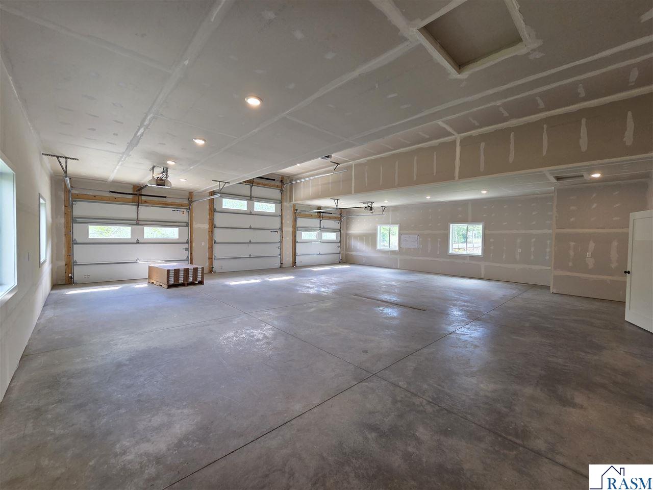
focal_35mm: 13
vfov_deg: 89.9
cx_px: 326
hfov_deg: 106.2
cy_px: 245
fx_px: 245
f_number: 2.2
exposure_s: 1/120
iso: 80
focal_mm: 2.2
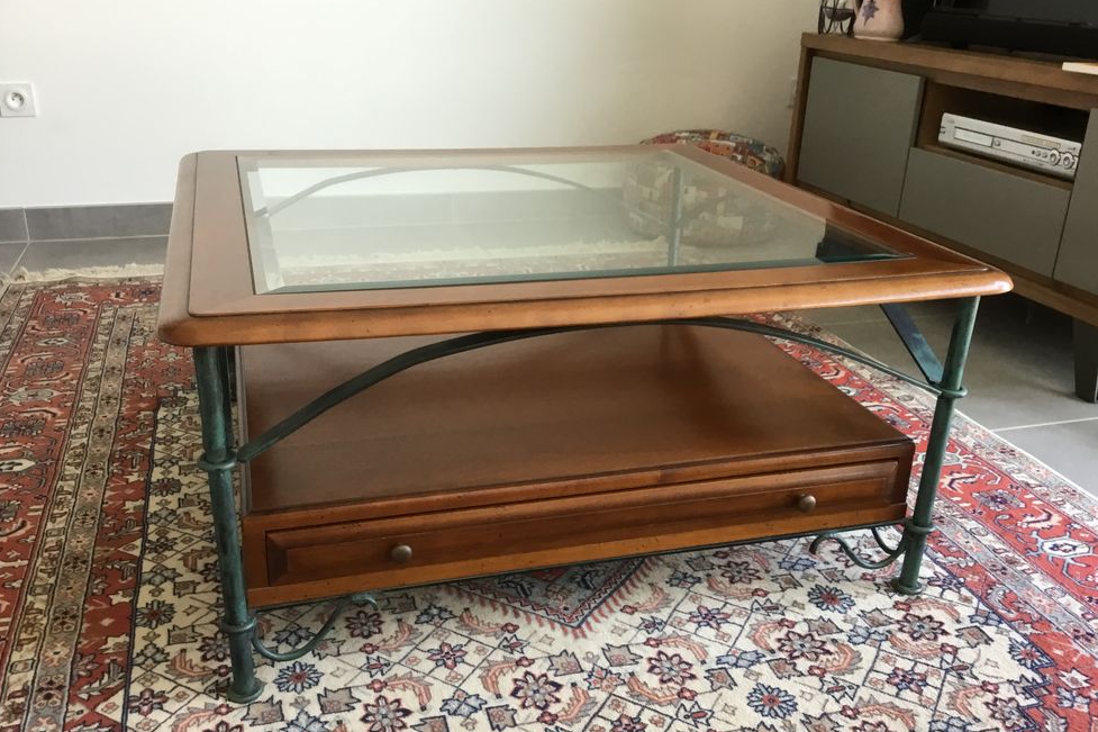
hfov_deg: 57.2
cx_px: 554
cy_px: 388
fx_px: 1006
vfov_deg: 39.9
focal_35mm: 33
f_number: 2.4
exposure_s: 1/33
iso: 40
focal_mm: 3.3
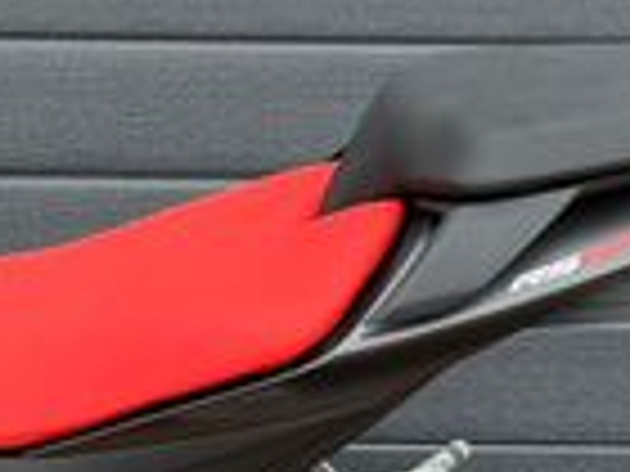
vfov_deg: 6.6
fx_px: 4004
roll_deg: +0.1
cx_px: -315
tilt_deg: -6.5
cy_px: 751
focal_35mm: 220
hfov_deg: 8.8
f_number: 1.78
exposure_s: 1/516
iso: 80
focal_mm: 6.76
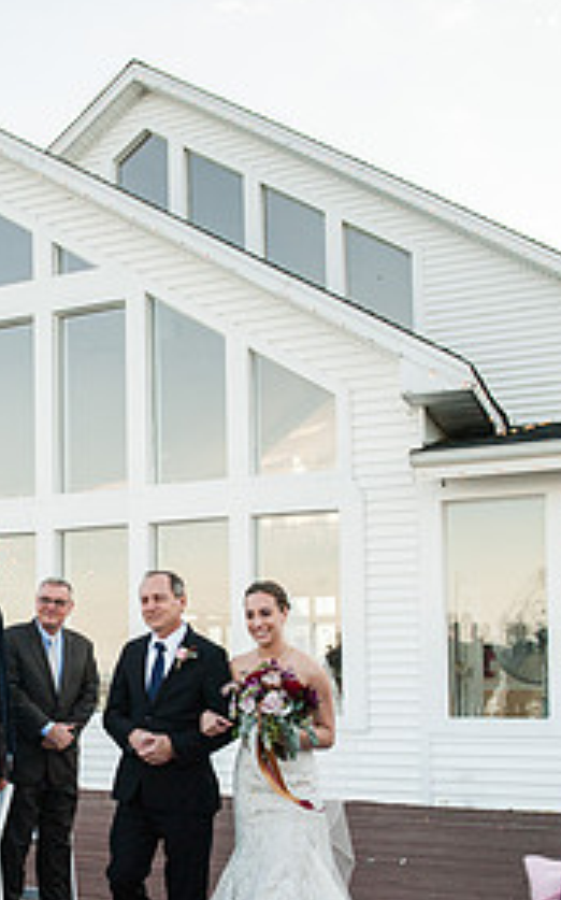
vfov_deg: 42.7
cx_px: 111
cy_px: 626
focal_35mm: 46
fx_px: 1127
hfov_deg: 27.4
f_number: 3.5
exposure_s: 1/4000
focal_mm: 28
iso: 1000
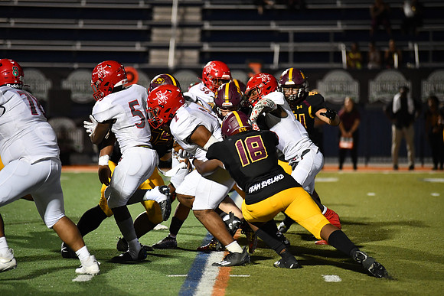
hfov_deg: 10.3
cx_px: 222
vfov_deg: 6.9
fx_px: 2467
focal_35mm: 200
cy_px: 148
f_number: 2.8
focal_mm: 200
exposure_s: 1/1250
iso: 4500
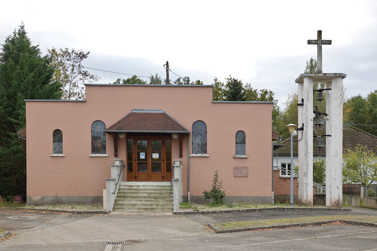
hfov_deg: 35.6
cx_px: 188
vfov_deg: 24.2
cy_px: 126
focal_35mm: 56
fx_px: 586
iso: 100
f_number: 4
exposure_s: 1/250
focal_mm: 20.49
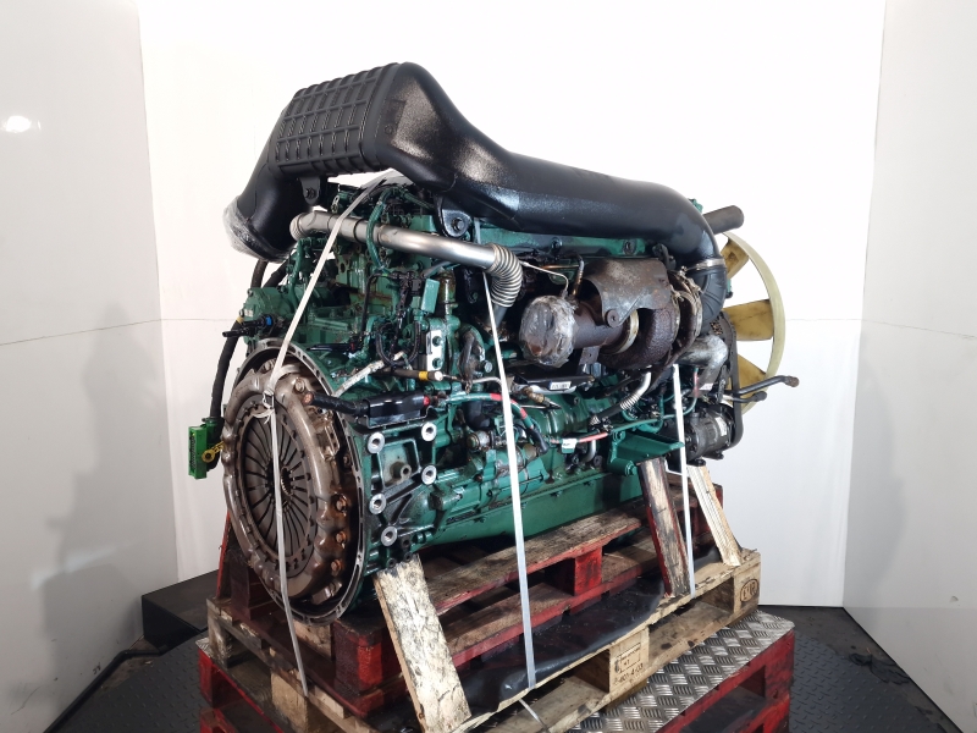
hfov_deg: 73.9
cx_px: 488
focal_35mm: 23
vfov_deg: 58.9
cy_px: 366
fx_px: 649
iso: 100
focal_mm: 6.4
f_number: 1.8
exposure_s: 1/50
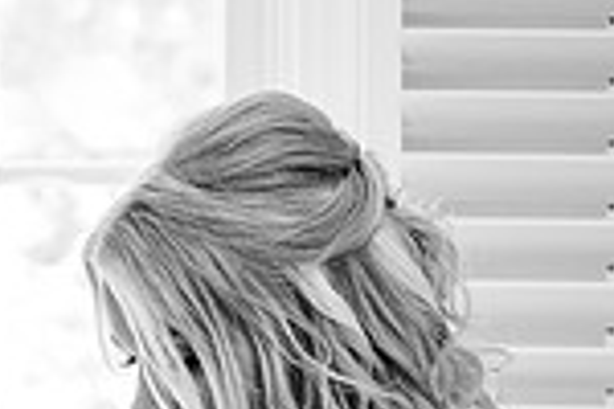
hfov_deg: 6.9
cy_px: 853
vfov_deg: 4.6
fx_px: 5048
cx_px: 16
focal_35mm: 296
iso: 2000
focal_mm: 70
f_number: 5.6
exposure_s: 1/125
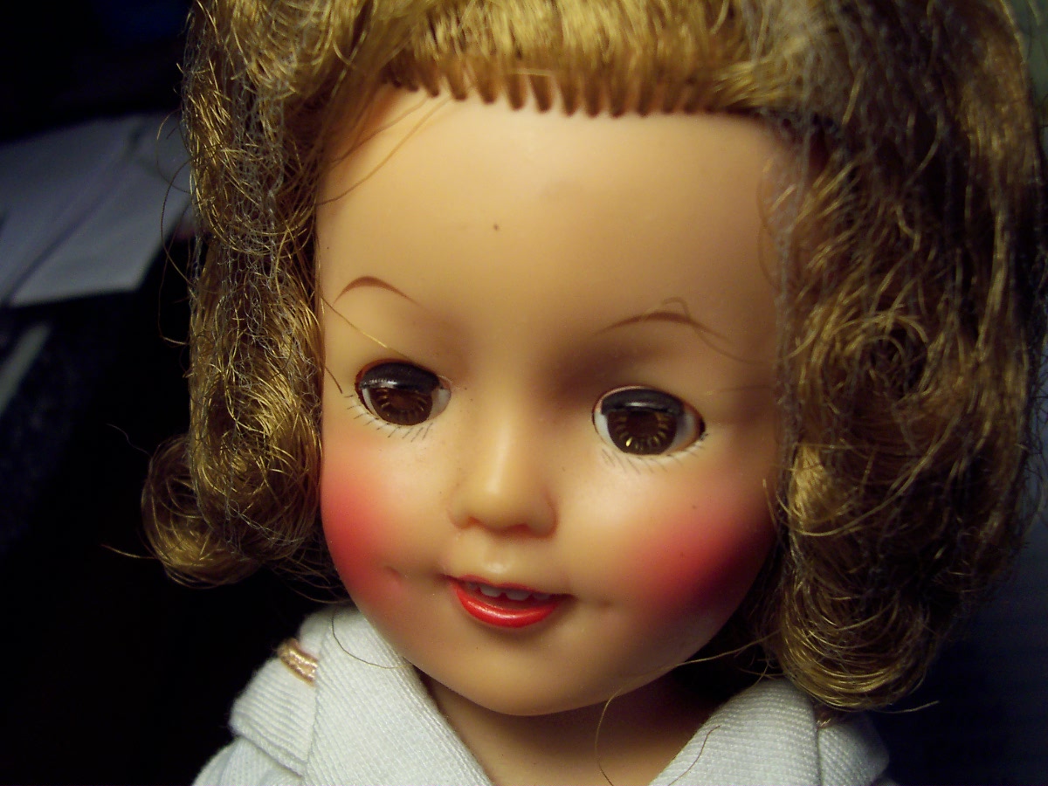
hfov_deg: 50.1
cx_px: 524
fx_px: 1120
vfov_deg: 38.7
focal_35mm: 37
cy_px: 393
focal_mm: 5.6
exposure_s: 1/250
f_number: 2.8
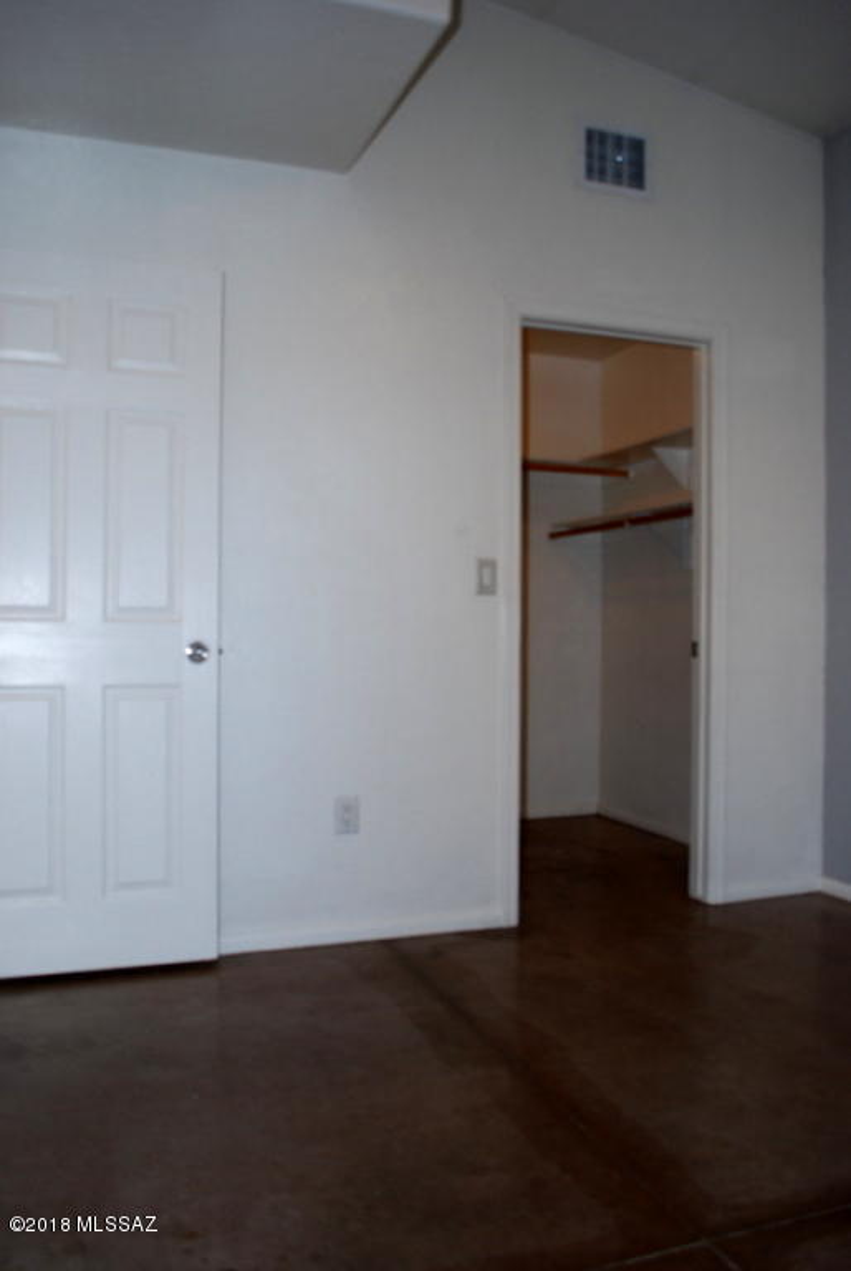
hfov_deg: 48.0
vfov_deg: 67.3
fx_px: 955
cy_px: 636
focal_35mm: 27
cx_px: 426
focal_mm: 18
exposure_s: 1/60
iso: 200
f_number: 3.5
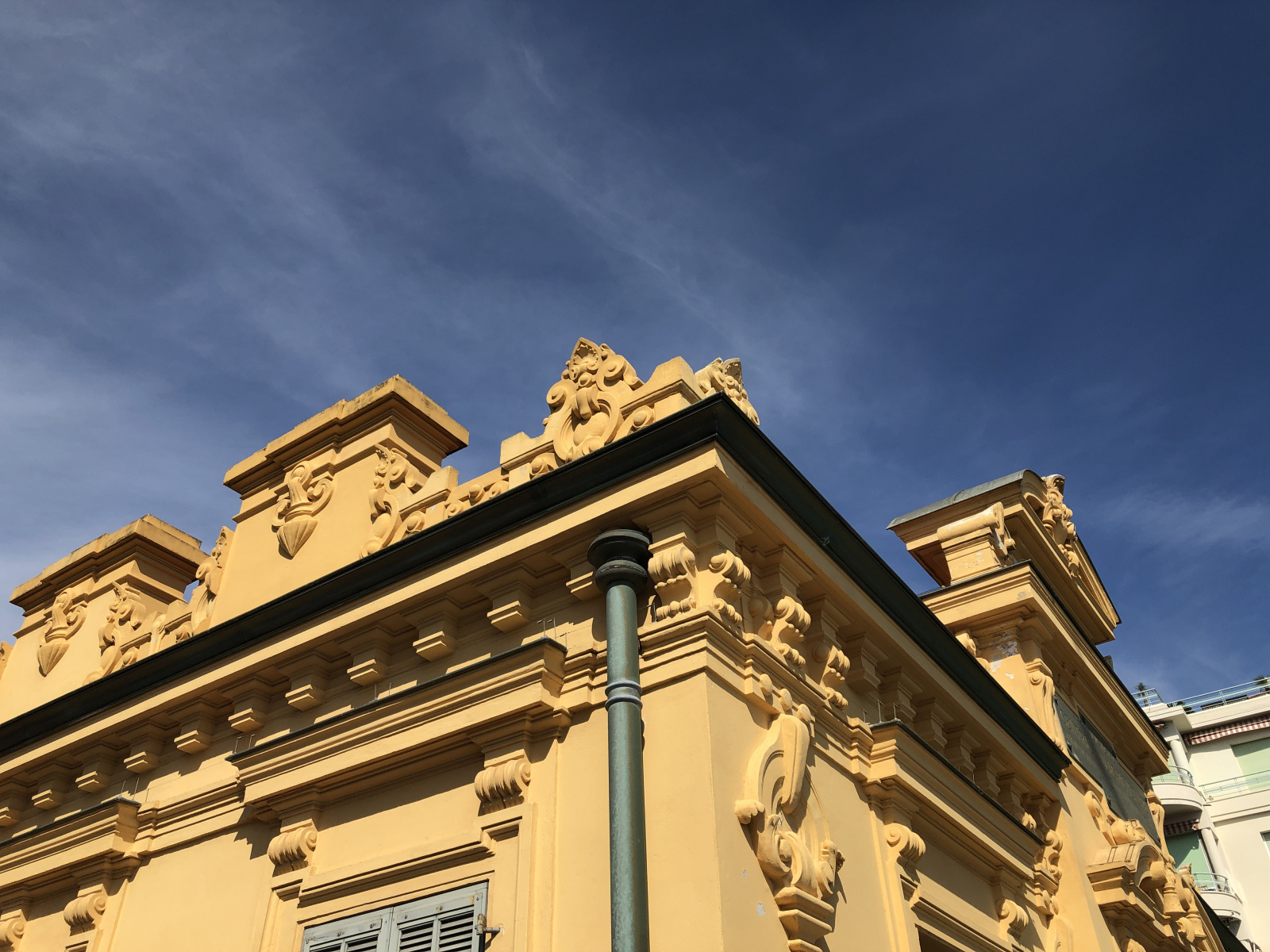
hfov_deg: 63.4
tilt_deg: +39.4
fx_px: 1027
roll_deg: +0.3
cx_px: 635
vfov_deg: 49.7
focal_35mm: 28
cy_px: 476
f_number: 1.8
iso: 20
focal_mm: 3.99
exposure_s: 1/2825
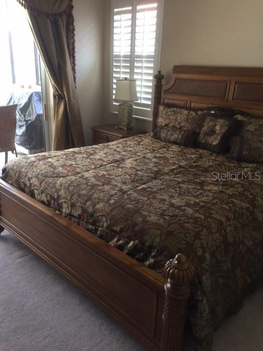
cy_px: 176
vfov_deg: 61.7
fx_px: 294
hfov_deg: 48.2
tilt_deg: -19.1
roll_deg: -3.5
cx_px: 132
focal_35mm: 29
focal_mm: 4.15
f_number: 2.2
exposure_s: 1/15
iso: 50
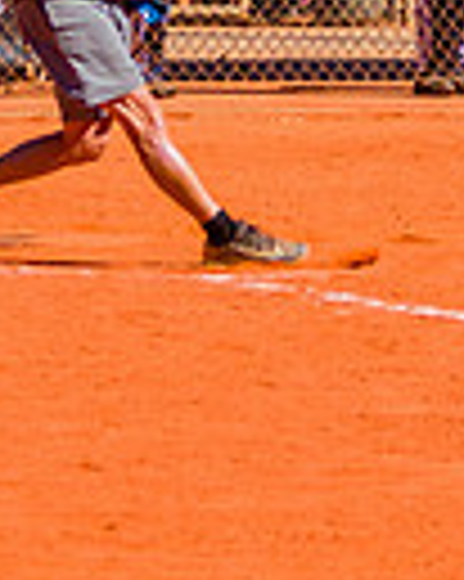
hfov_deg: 3.1
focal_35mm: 504
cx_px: 428
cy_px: -89
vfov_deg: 3.8
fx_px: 8662
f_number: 5.6
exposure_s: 1/1600
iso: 400
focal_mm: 80
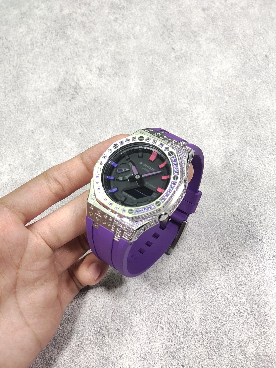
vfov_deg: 38.2
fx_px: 532
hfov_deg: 29.1
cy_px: 184
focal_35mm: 50
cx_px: 138
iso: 84
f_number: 2.08
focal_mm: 7.55
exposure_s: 1/100
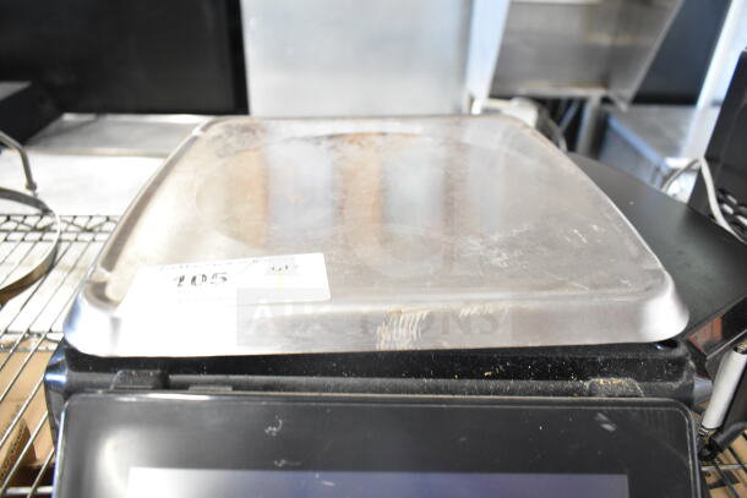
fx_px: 560
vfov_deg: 48.0
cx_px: 374
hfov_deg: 67.4
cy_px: 249
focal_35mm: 27
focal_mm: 18
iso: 3200
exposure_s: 1/30
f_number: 3.5
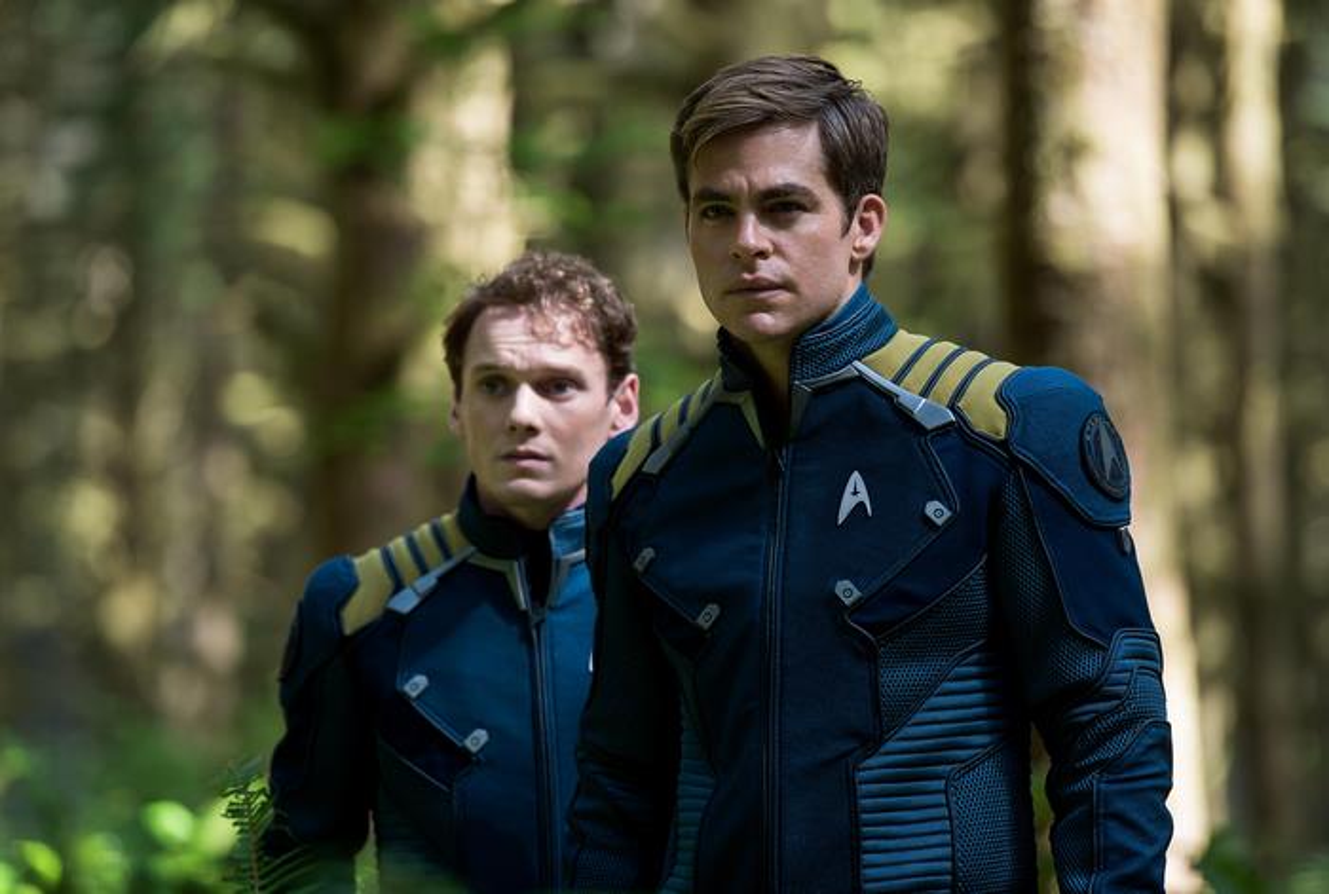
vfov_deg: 7.5
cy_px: 447
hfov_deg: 11.1
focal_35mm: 185
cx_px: 664
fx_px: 6849
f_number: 4.5
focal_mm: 185
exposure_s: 1/200
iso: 800
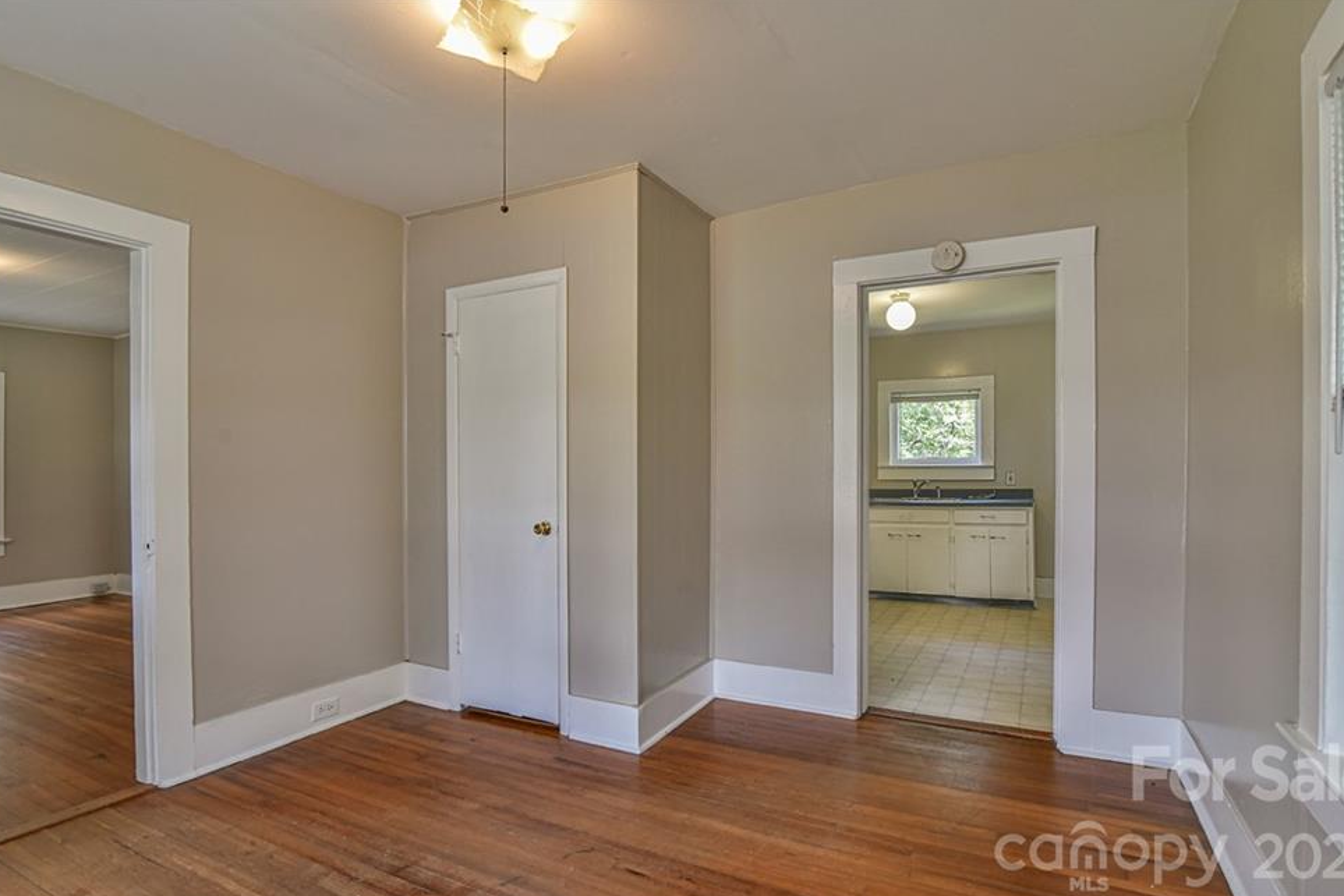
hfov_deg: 93.2
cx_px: 698
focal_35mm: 17
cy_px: 472
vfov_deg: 70.4
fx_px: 635
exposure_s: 1/200
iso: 1600
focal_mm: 16
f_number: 7.1
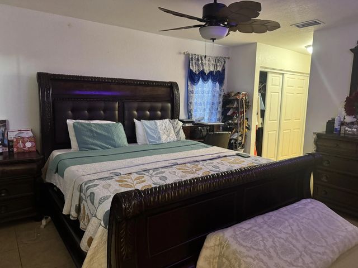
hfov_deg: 71.6
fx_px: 248
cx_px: 179
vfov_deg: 56.8
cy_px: 134
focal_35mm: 24
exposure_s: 1/40
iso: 1000
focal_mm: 6.76
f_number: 1.78
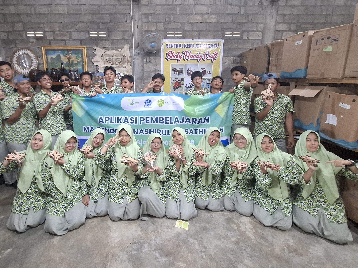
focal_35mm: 16
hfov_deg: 93.5
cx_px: 147
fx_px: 165
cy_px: 115
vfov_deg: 77.7
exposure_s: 1/20
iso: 500
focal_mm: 1.74
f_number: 2.2
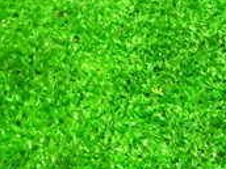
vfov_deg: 16.3
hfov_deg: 18.8
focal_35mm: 87
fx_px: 568
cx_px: 371
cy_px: -33
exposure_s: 1/50
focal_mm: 4.5
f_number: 2
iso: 1250
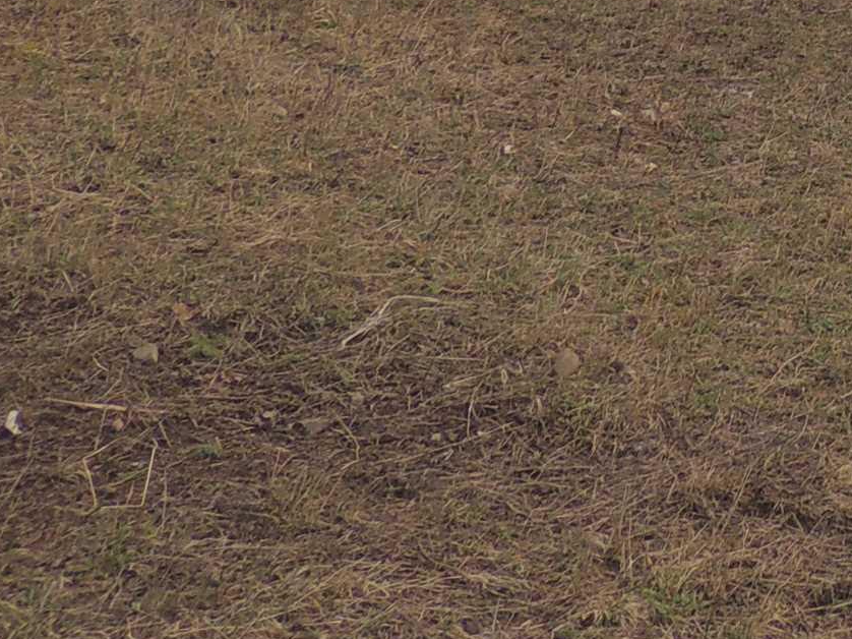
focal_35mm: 88
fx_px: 2165
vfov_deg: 14.9
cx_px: 1394
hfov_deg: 18.7
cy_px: -455
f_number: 3
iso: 100
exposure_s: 1/1000
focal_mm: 4.3
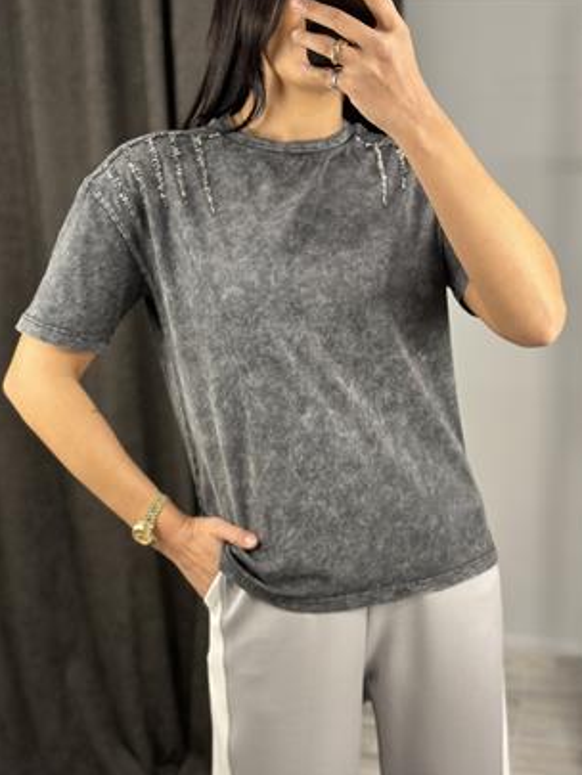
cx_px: 291
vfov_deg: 38.9
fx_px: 1098
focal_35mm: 49
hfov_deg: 29.7
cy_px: 389
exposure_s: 1/50
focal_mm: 6.86
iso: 80
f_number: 1.78
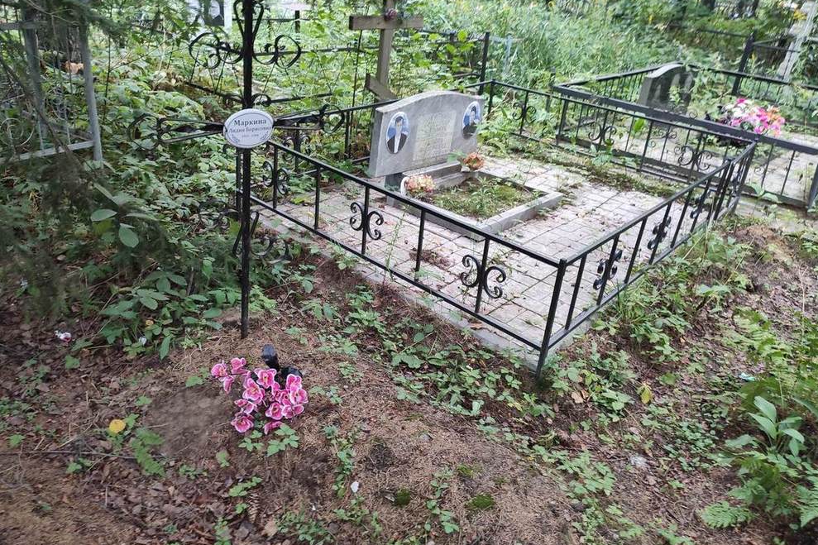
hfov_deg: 65.5
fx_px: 636
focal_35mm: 28
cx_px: 410
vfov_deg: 46.2
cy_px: 232
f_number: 1.75
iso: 228
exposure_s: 1/50
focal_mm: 4.77
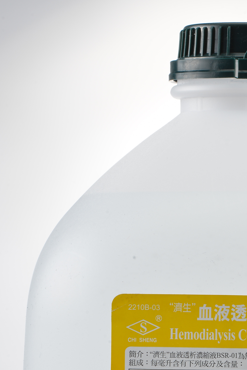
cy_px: 379
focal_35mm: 258
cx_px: 241
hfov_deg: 5.3
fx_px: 2653
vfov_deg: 7.9
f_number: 22
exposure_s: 1/15
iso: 200
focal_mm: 105
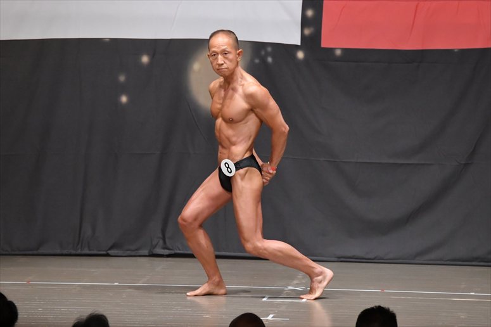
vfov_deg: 5.7
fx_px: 3272
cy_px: 164
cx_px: 246
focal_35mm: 240
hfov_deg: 8.6
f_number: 5.6
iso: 6400
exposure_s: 1/400
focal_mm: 160
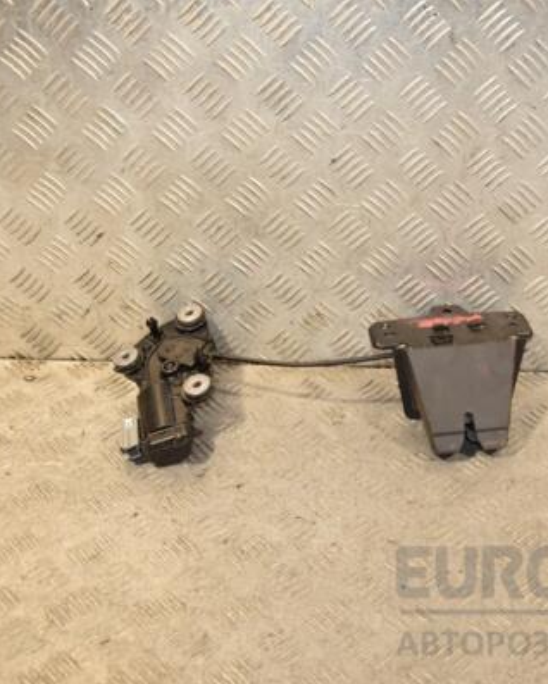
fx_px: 1033
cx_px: 364
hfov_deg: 29.5
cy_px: 343
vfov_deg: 36.6
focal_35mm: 51
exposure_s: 1/200
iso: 800
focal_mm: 24
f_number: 5.6
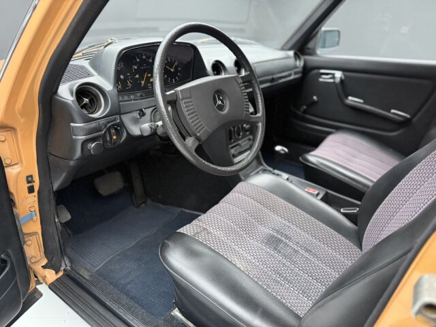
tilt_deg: -23.7
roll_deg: -0.6
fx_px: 302
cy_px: 164
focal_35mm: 24
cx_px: 218
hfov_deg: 71.6
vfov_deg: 56.8
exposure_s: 1/60
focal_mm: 6.76
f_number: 1.78
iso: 800
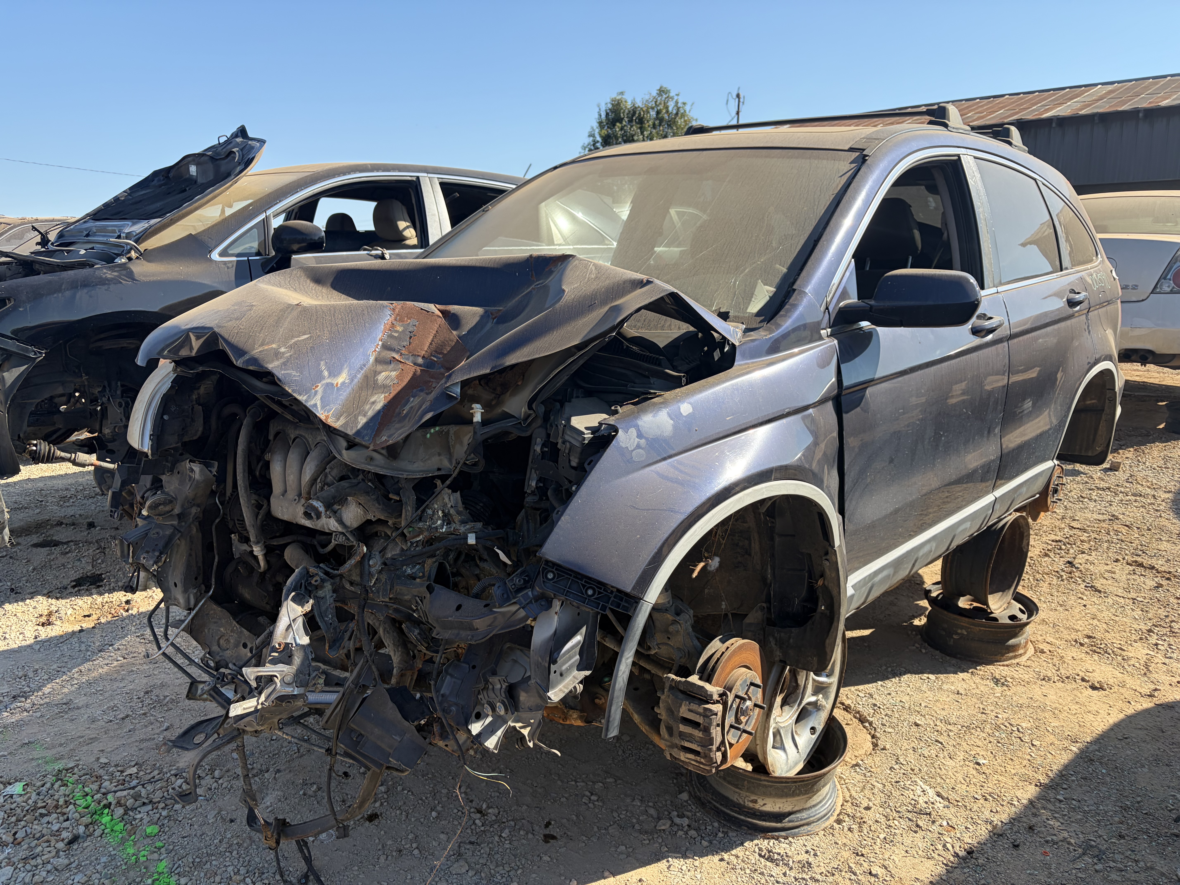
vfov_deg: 53.1
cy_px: 442
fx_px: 886
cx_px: 590
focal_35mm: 26
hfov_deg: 67.3
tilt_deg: -9.4
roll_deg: -1.2
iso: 50
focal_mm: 5.96
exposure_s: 1/1751
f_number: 1.6
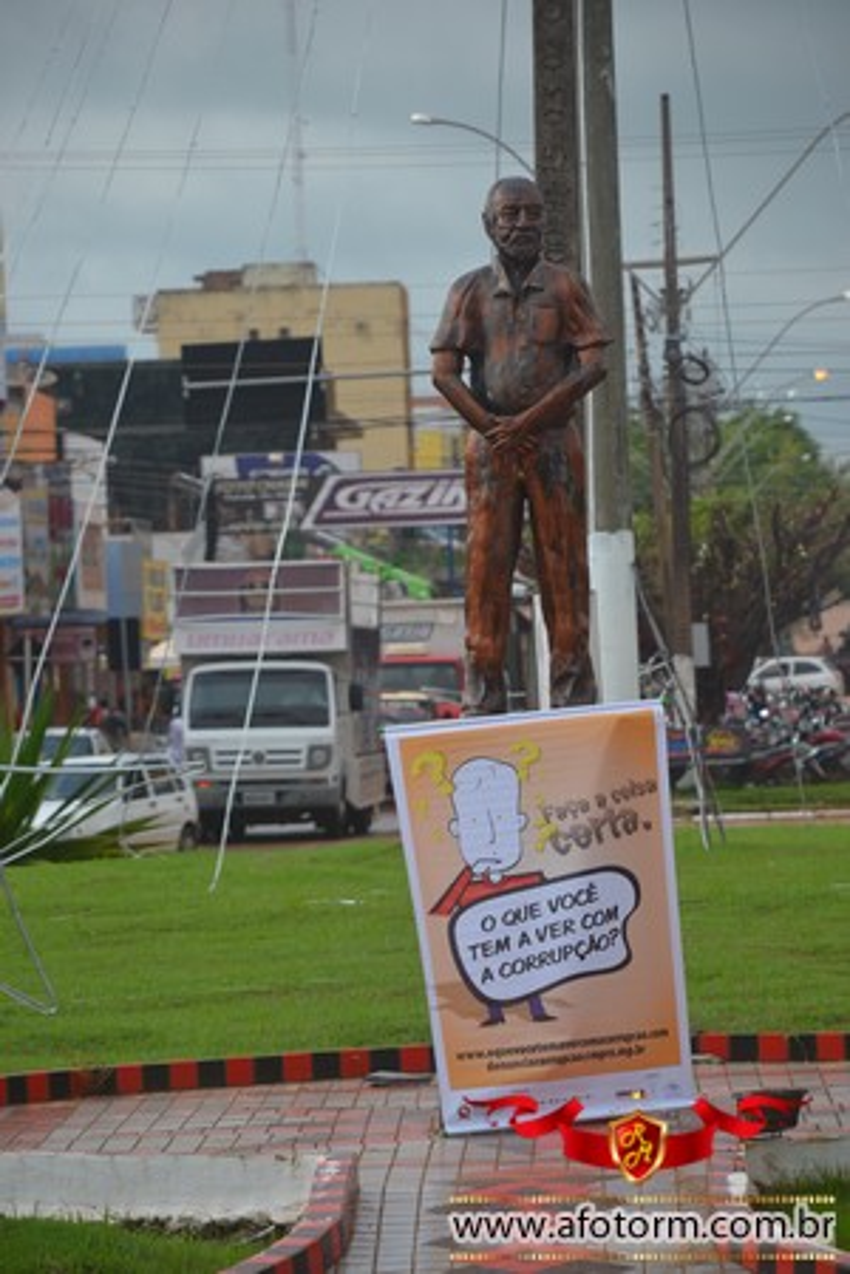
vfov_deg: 10.2
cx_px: 425
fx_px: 7171
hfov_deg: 6.8
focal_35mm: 202
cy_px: 637
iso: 125
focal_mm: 135
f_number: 5.6
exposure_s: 1/500
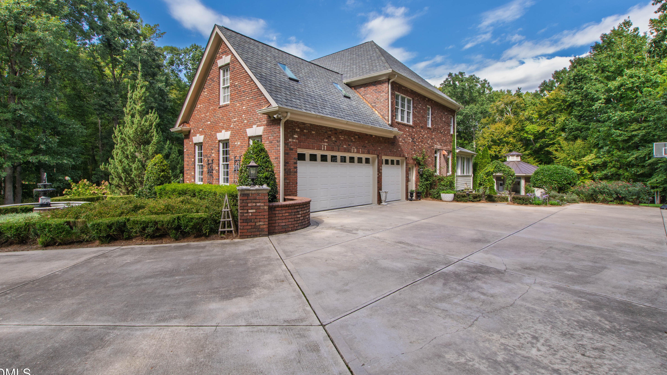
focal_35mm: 16
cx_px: 334
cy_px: 168
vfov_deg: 66.9
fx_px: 283
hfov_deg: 99.4
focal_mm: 10
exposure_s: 1/80
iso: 160
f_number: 9
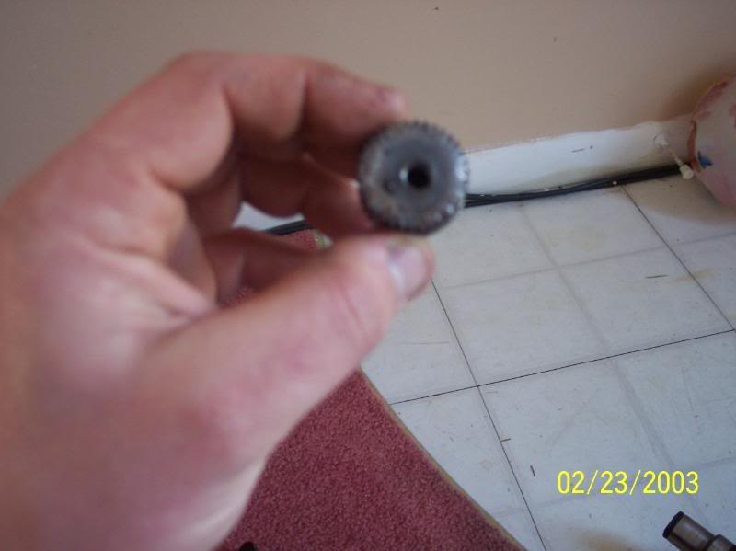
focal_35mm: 38
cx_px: 368
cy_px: 276
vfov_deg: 37.7
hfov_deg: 49.0
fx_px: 807
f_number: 2.8
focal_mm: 8
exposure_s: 1/10
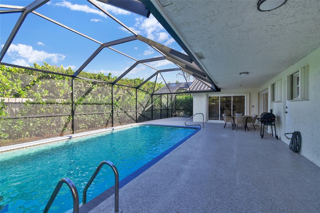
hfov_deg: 96.7
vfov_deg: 73.7
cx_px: 160
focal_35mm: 16
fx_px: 142
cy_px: 106
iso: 200
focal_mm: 16
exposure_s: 1/60
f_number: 11
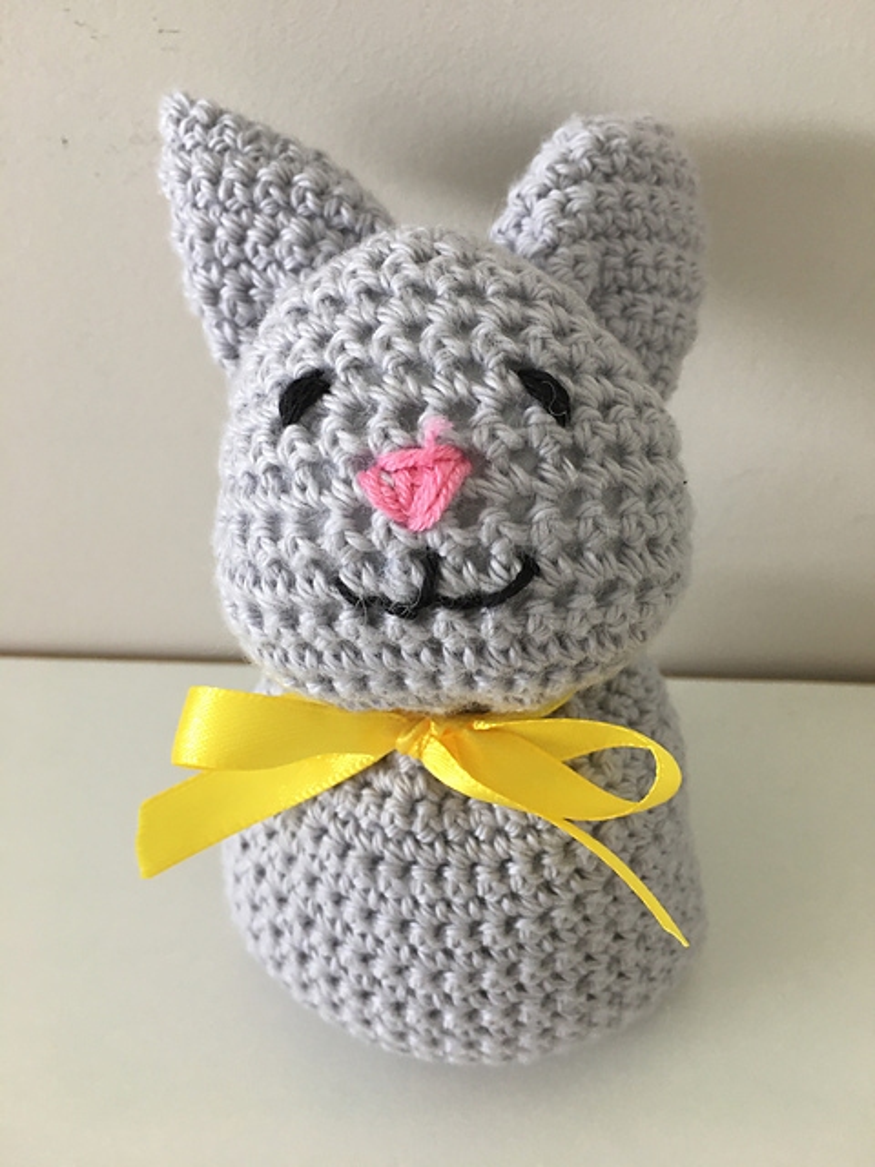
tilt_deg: -38.6
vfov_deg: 61.7
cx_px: 438
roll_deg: +2.9
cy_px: 584
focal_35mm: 29
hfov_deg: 48.2
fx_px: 977
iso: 32
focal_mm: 4.15
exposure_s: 1/17
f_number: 2.2
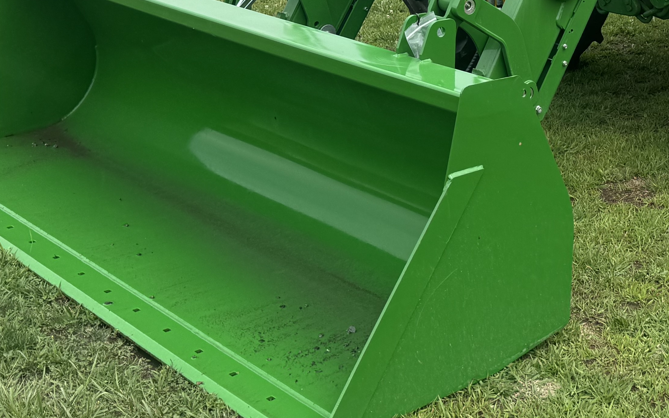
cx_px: 602
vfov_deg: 18.9
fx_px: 1203
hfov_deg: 29.8
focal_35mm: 66
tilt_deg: -8.6
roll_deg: -0.4
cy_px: -43
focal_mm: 6.76
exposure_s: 1/3413
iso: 80
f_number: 1.78
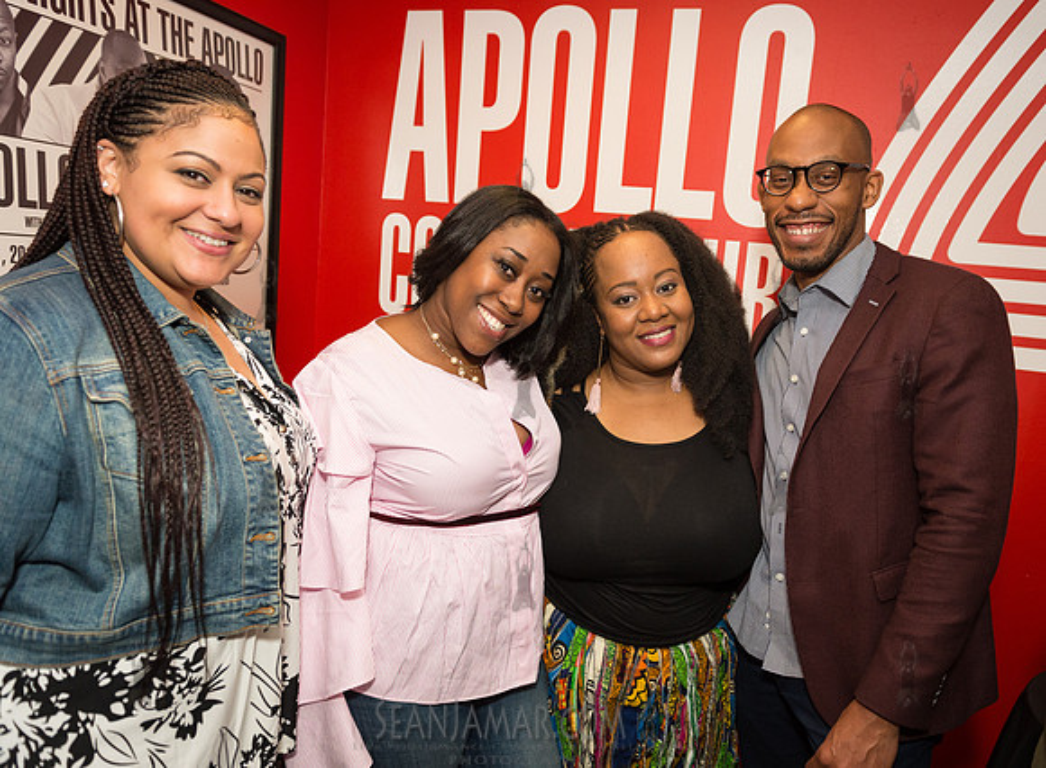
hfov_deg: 66.7
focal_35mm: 26
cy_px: 396
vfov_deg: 51.8
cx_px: 593
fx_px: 791
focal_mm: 24
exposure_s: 1/500
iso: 2000
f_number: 4
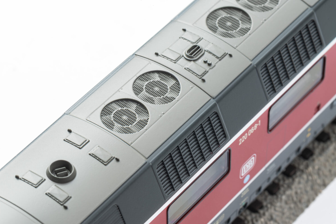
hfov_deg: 18.3
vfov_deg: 12.2
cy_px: 115
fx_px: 1045
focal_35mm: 112
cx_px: 164
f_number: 25
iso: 100
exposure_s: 1/1.25
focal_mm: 105
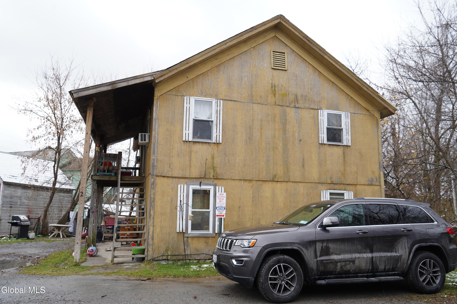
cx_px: 228
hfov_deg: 63.7
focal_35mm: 29
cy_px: 152
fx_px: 368
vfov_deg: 45.0
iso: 100
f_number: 5
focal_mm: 29
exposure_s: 1/80
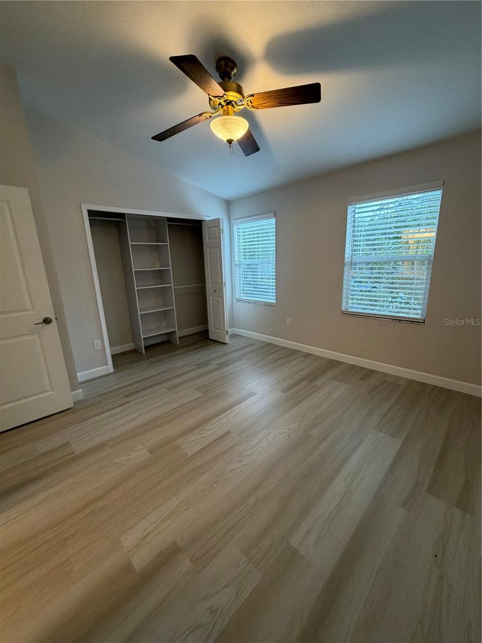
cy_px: 322
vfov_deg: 102.1
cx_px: 241
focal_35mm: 14
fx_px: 260
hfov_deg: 85.7
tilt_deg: -12.4
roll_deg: +2.2
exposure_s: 1/60
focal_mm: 2.22
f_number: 2.2
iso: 200
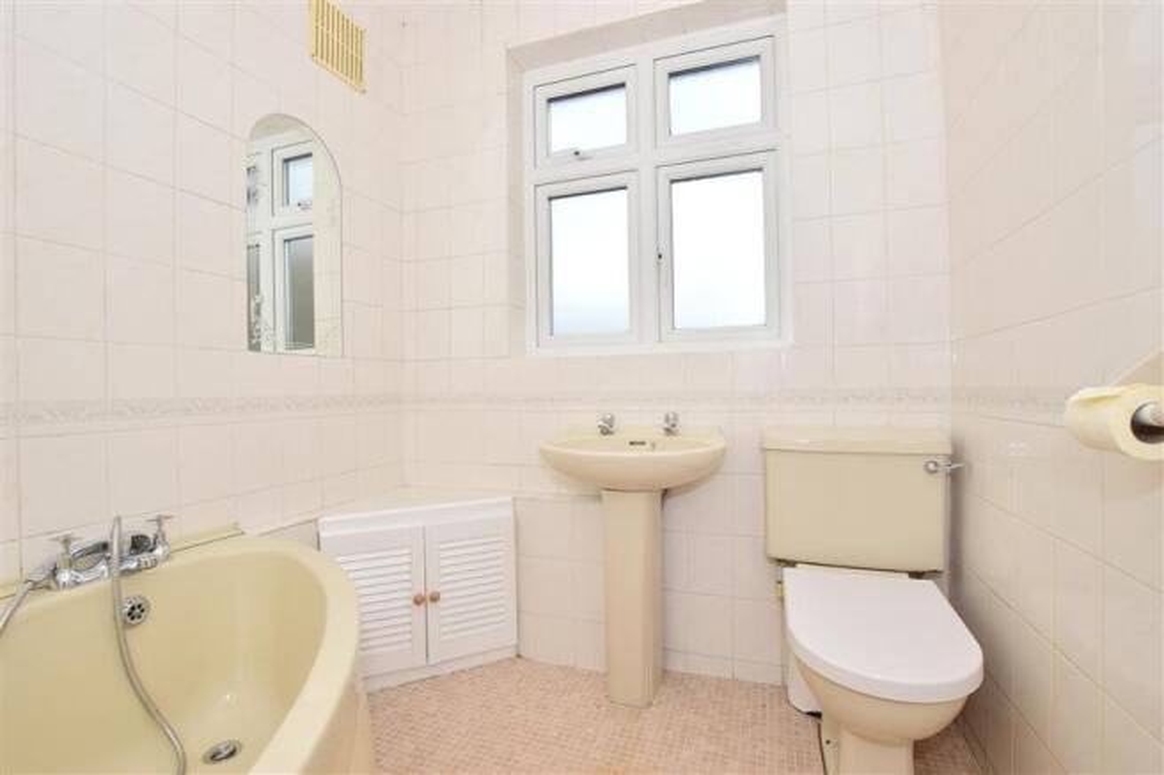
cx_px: 582
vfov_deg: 77.3
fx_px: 485
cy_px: 388
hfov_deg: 100.4
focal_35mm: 15
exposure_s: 1/200
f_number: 13
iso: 400
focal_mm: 10
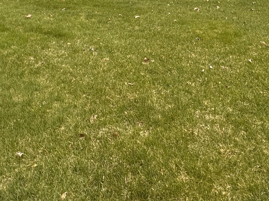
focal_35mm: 43
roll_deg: -1.4
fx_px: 334
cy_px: -66
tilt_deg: -3.8
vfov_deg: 27.5
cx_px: 98
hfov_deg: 43.5
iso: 40
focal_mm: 2.22
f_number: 2.2
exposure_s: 1/741
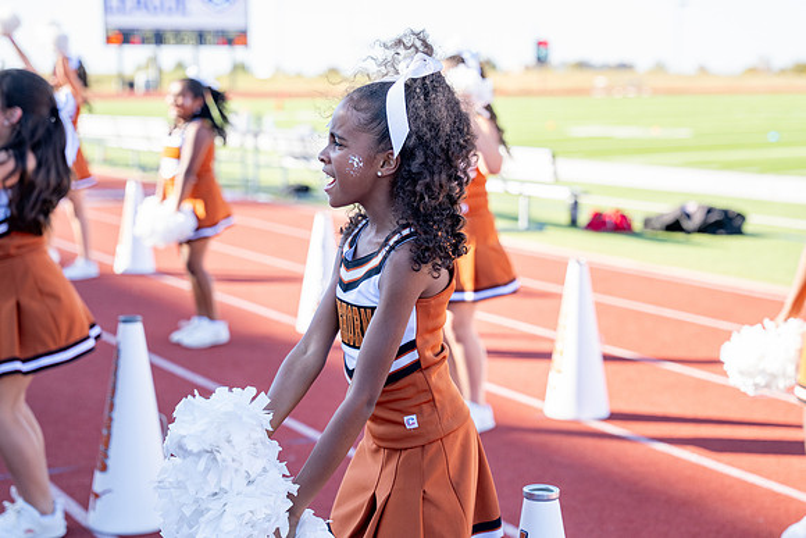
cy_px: 226
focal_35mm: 74
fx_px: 1656
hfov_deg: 27.3
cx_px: 439
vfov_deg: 18.4
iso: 250
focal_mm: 56.2
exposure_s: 1/800
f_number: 2.8
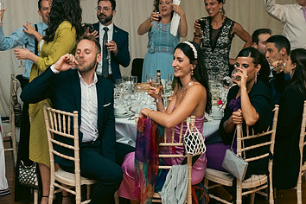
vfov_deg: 22.9
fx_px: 501
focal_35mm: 59
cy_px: 71
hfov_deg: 33.9
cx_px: 155
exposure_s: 1/160
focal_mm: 36
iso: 800
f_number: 3.5
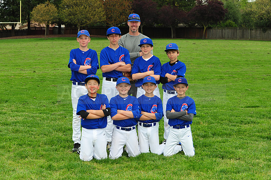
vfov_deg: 17.0
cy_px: 90
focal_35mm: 80
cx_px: 136
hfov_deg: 25.4
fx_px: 602
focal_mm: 80
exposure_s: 1/320
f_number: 8
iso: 400
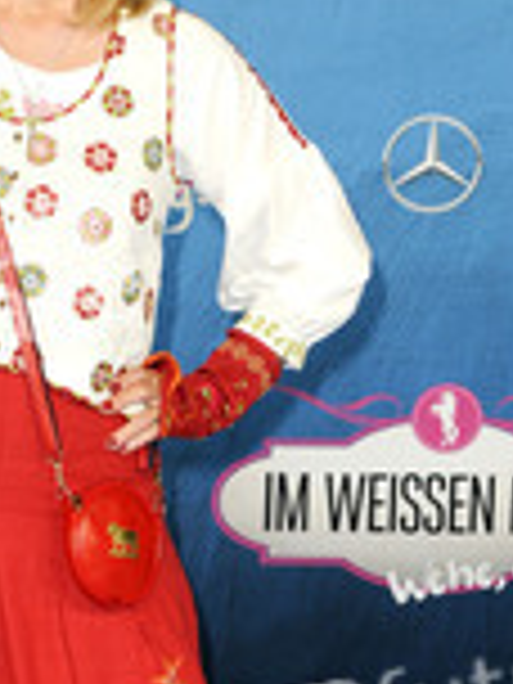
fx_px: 3102
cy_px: 522
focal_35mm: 157
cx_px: 43
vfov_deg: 12.5
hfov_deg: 9.4
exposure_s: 1/100
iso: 1000
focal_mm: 62
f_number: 5
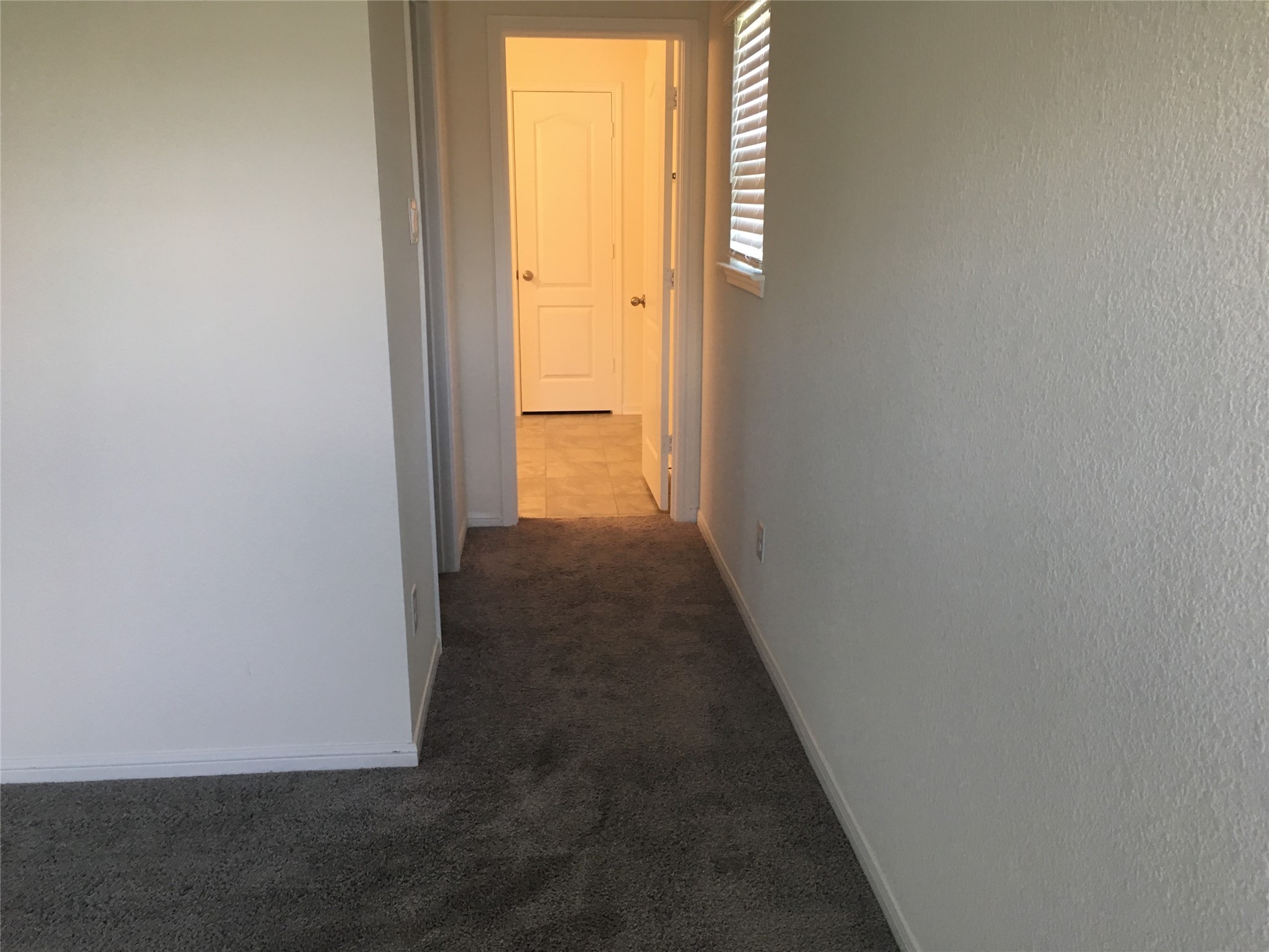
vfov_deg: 48.2
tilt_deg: -13.7
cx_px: 634
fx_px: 1063
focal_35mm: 29
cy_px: 476
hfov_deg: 61.7
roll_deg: -0.9
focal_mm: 4.15
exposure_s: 1/30
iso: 80
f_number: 2.2
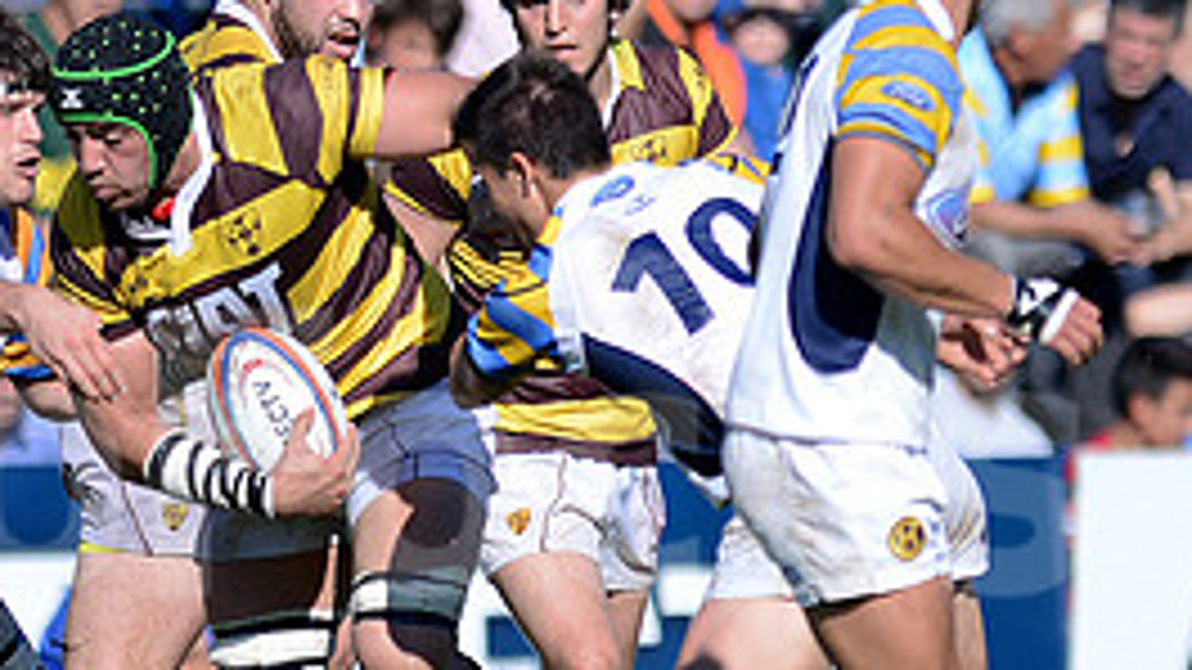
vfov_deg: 1.3
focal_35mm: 962
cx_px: -40
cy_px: 443
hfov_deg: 2.2
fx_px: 30403
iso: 200
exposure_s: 1/1600
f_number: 4
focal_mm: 420
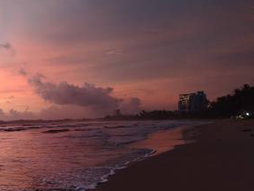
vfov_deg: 35.8
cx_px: 46
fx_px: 294
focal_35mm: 40
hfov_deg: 44.2
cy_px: 114
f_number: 1.75
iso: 1119
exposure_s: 1/100
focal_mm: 5.25
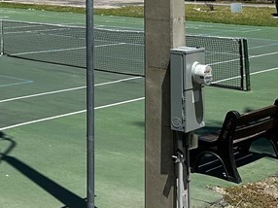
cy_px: -76
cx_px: -121
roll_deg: +0.4
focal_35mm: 86
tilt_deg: +4.2
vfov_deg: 16.1
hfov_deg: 20.1
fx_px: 690
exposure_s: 1/6211
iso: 80
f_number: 1.78
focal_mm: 6.86
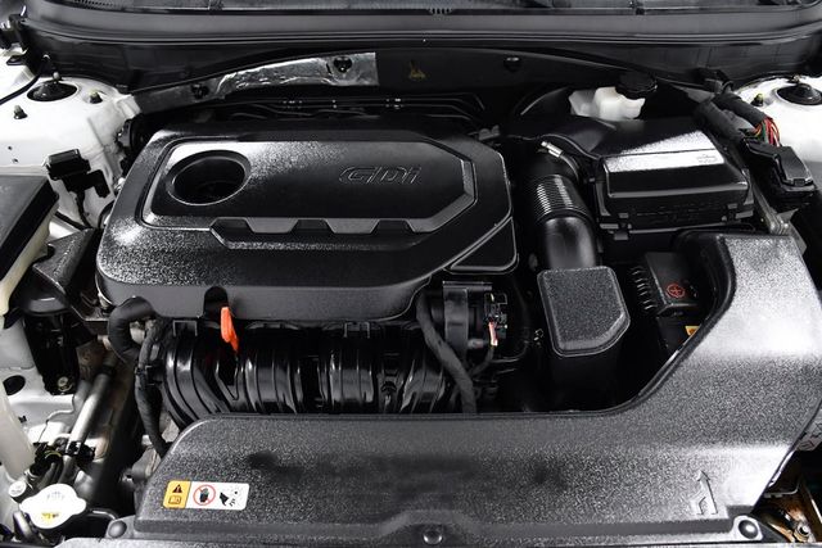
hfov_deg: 67.4
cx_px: 411
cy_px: 274
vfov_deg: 48.0
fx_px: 617
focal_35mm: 27
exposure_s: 1/80
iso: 1000
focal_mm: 18
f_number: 5
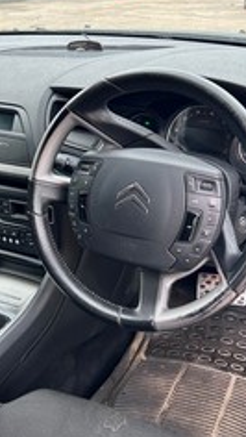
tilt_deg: -30.0
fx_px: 486
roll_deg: +6.4
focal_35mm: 42
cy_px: 228
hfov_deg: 28.4
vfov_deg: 48.3
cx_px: 113
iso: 50
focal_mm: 5.7
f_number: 1.5
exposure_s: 1/171
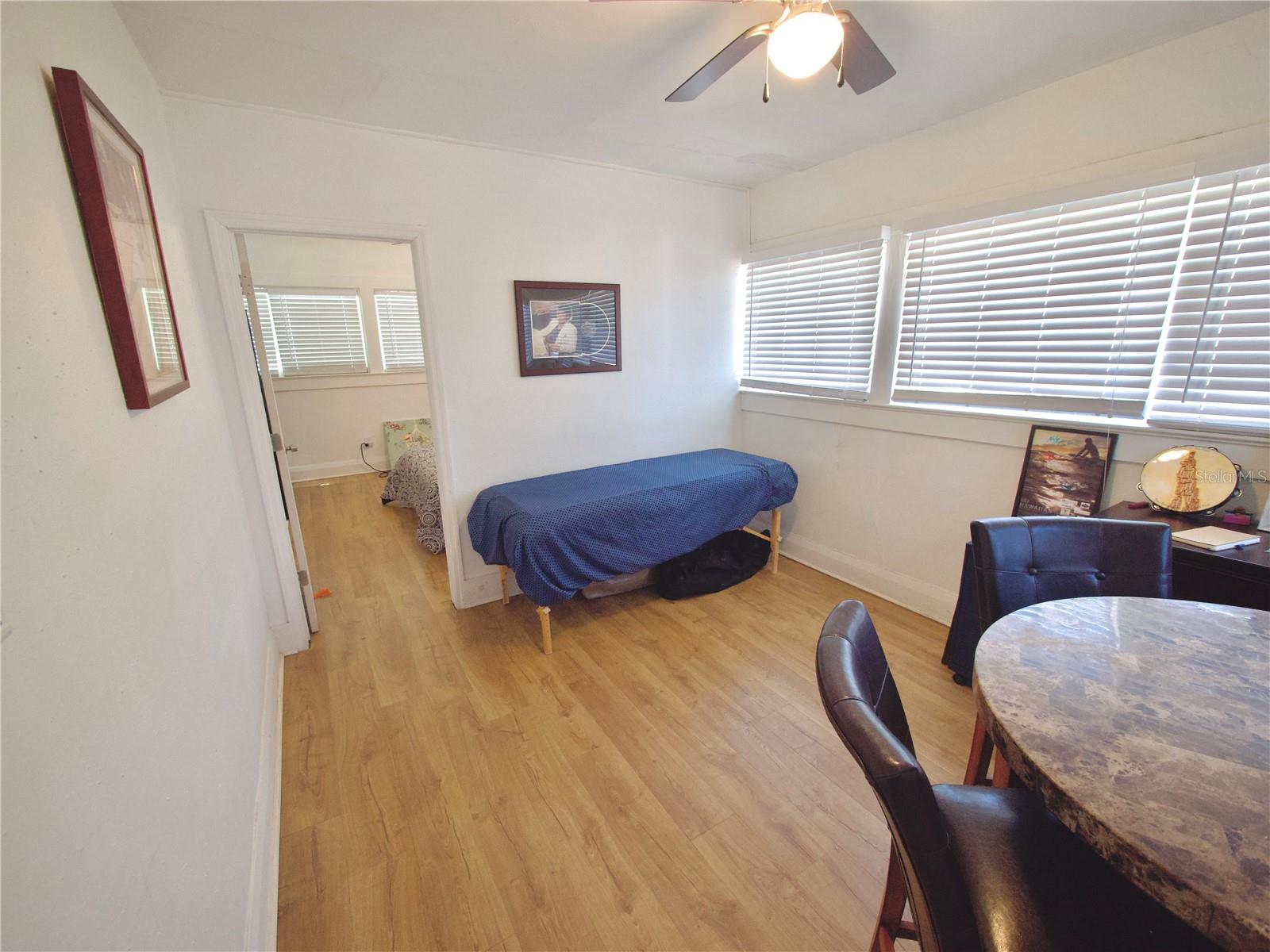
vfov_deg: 85.7
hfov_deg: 102.1
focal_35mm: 14
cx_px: 635
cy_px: 476
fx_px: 514
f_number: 4
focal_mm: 7
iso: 1000
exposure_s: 1/60
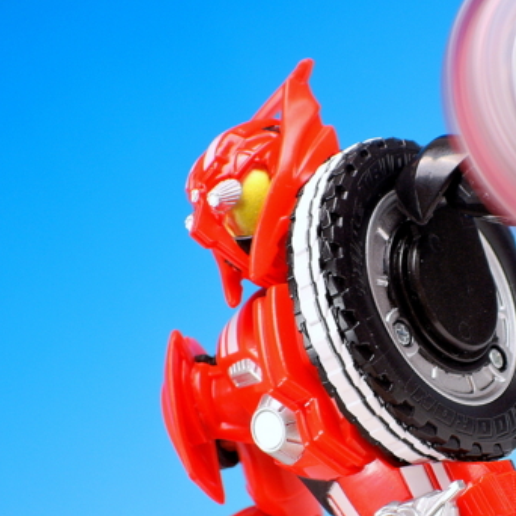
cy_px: 318
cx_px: 424
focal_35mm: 163
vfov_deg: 10.7
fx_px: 2749
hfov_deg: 10.7
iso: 80
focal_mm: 22.4
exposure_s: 1/2
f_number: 5.8
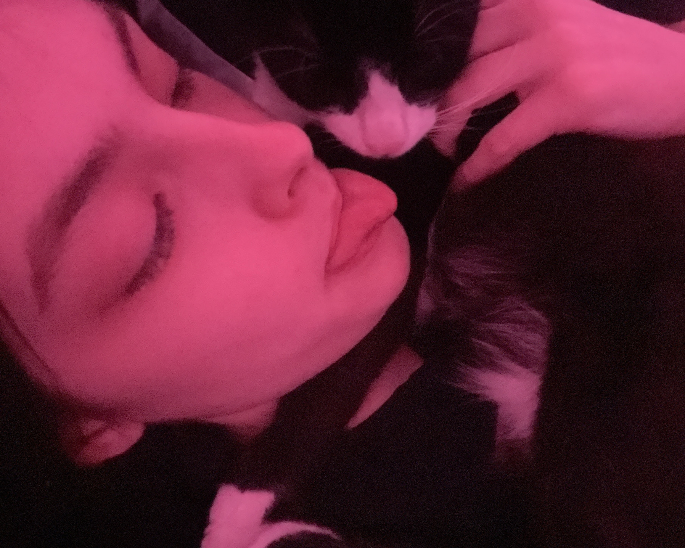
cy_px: 285
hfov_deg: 68.0
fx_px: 507
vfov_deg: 56.8
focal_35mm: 25
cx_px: 370
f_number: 2.2
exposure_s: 1/15
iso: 2000
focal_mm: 2.71
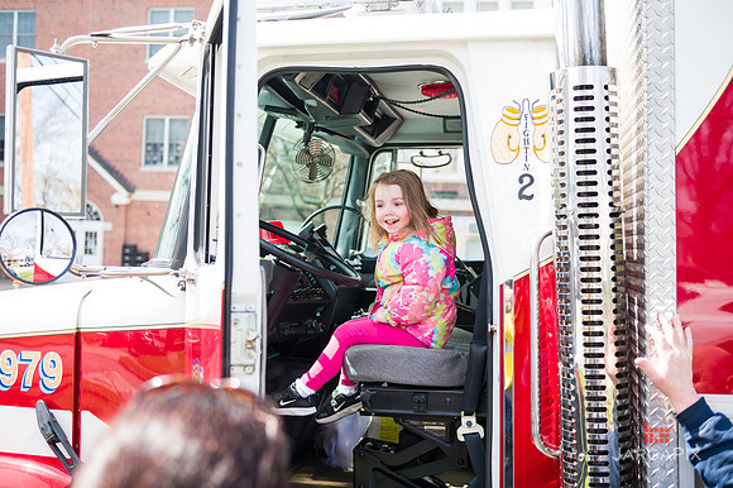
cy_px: 244
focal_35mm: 42
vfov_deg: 31.9
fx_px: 855
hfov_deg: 46.4
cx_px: 366
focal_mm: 42
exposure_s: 1/640
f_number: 4
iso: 200
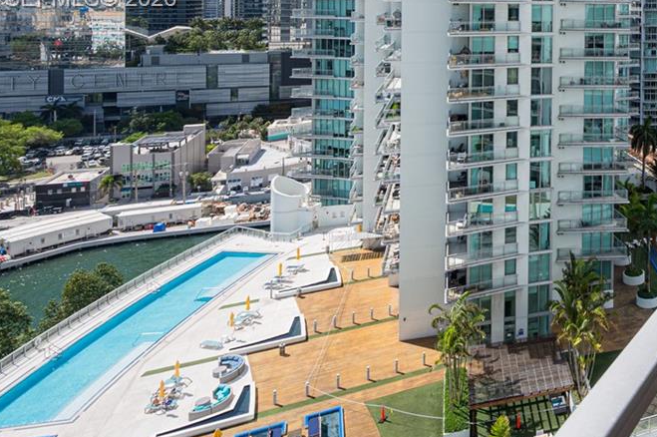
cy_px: 0
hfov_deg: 46.3
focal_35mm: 34
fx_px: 620
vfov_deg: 35.2
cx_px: 664
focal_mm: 14
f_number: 9
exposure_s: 1/320
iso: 160
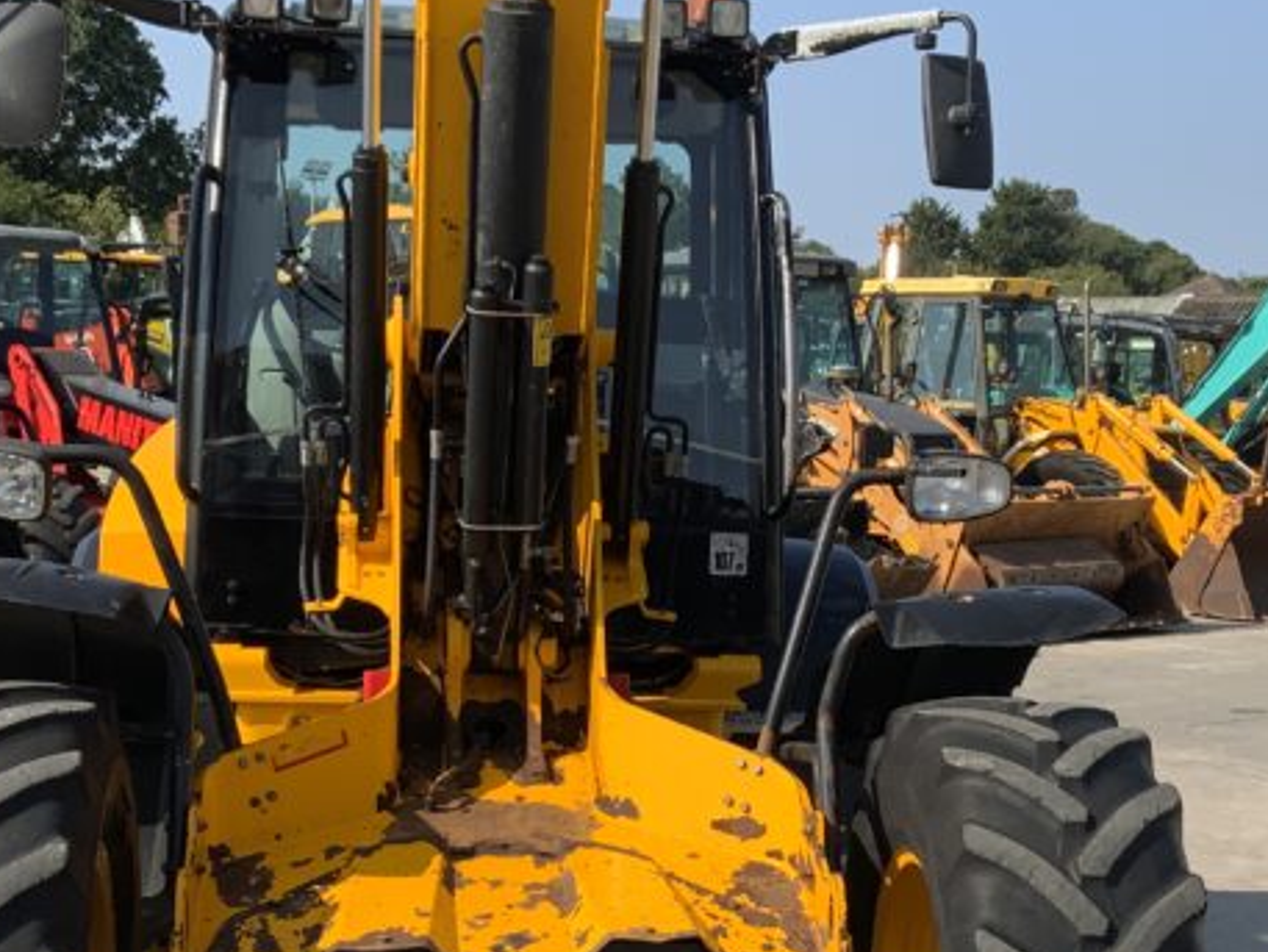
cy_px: 677
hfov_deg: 29.8
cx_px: 674
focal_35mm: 65
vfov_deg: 22.4
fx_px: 2382
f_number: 1.8
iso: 16
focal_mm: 3
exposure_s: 1/1377
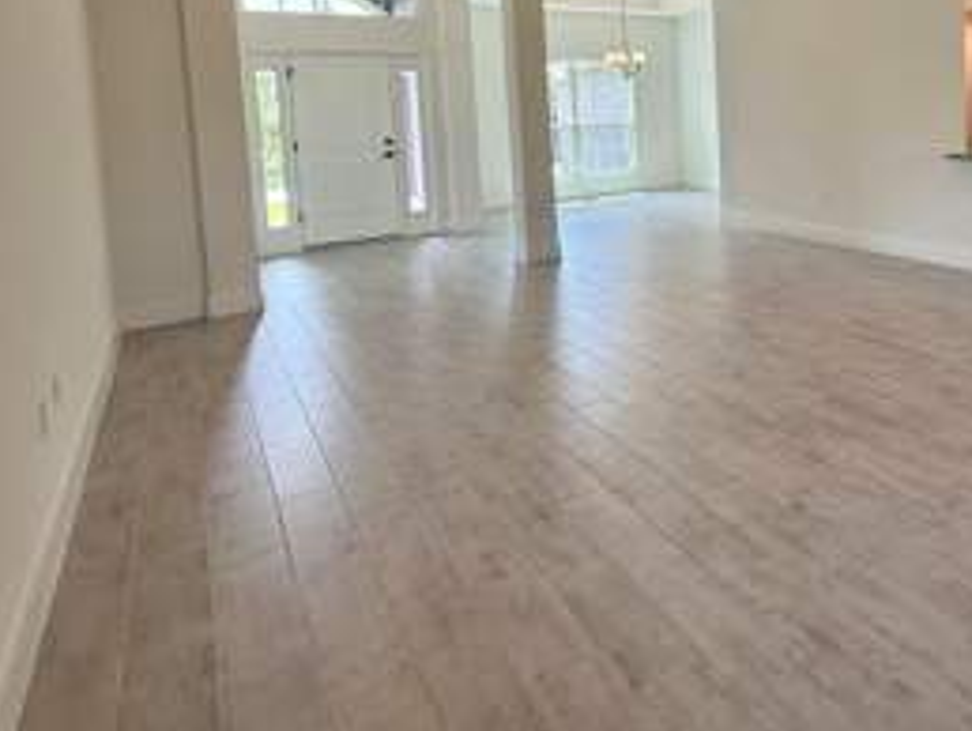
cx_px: 810
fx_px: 731
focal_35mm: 26
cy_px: 147
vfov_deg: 50.0
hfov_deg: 60.4
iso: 64
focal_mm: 2.22
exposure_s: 1/120
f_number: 2.2
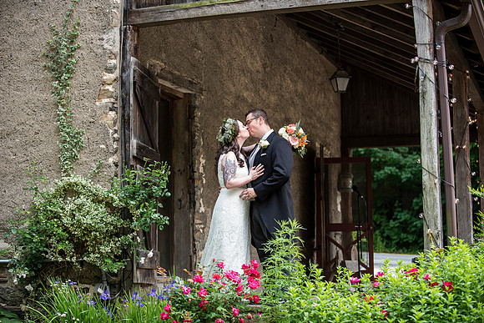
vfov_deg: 19.5
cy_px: 162
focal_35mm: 70
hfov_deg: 28.8
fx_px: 941
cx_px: 242
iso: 640
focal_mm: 70
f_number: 2.8
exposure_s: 1/1600
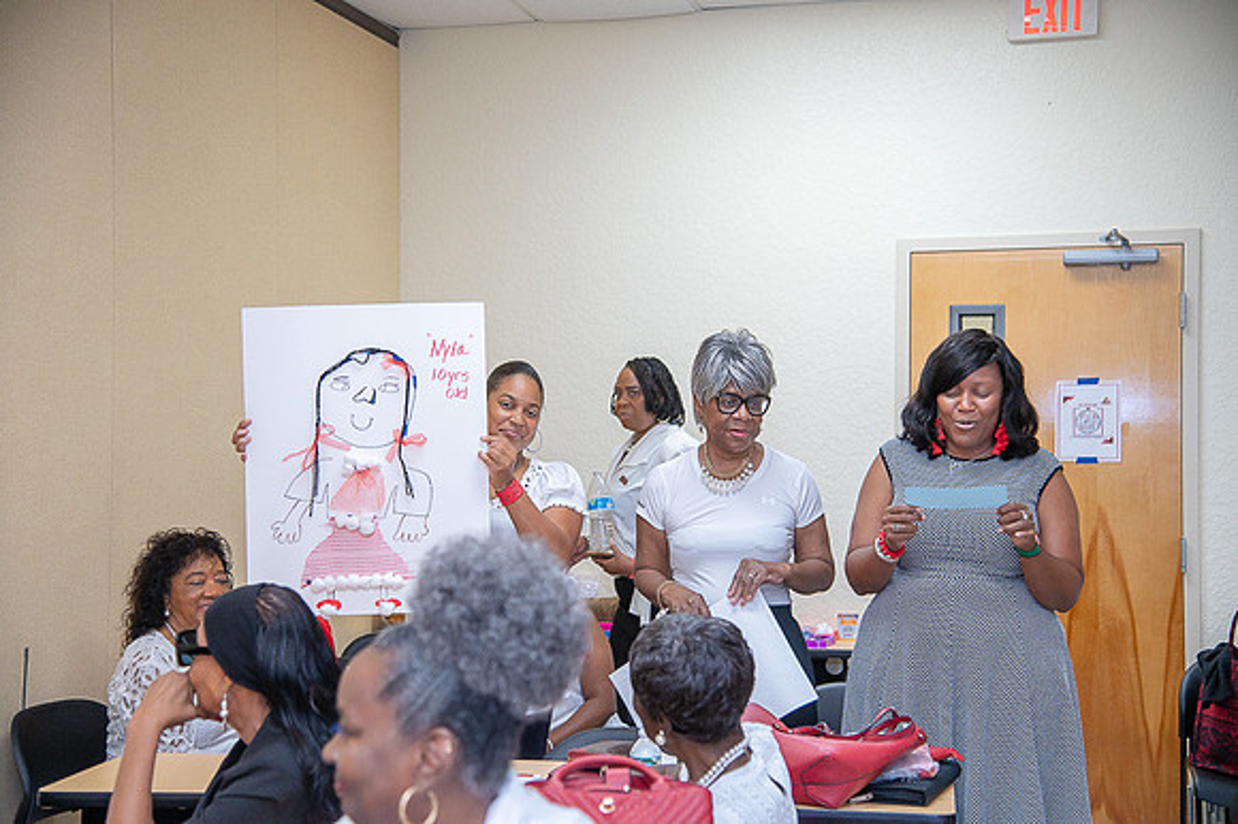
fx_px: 1890
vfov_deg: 24.6
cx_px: 619
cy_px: 412
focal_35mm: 55
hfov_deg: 36.3
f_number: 4
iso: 800
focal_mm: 55
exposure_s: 1/200
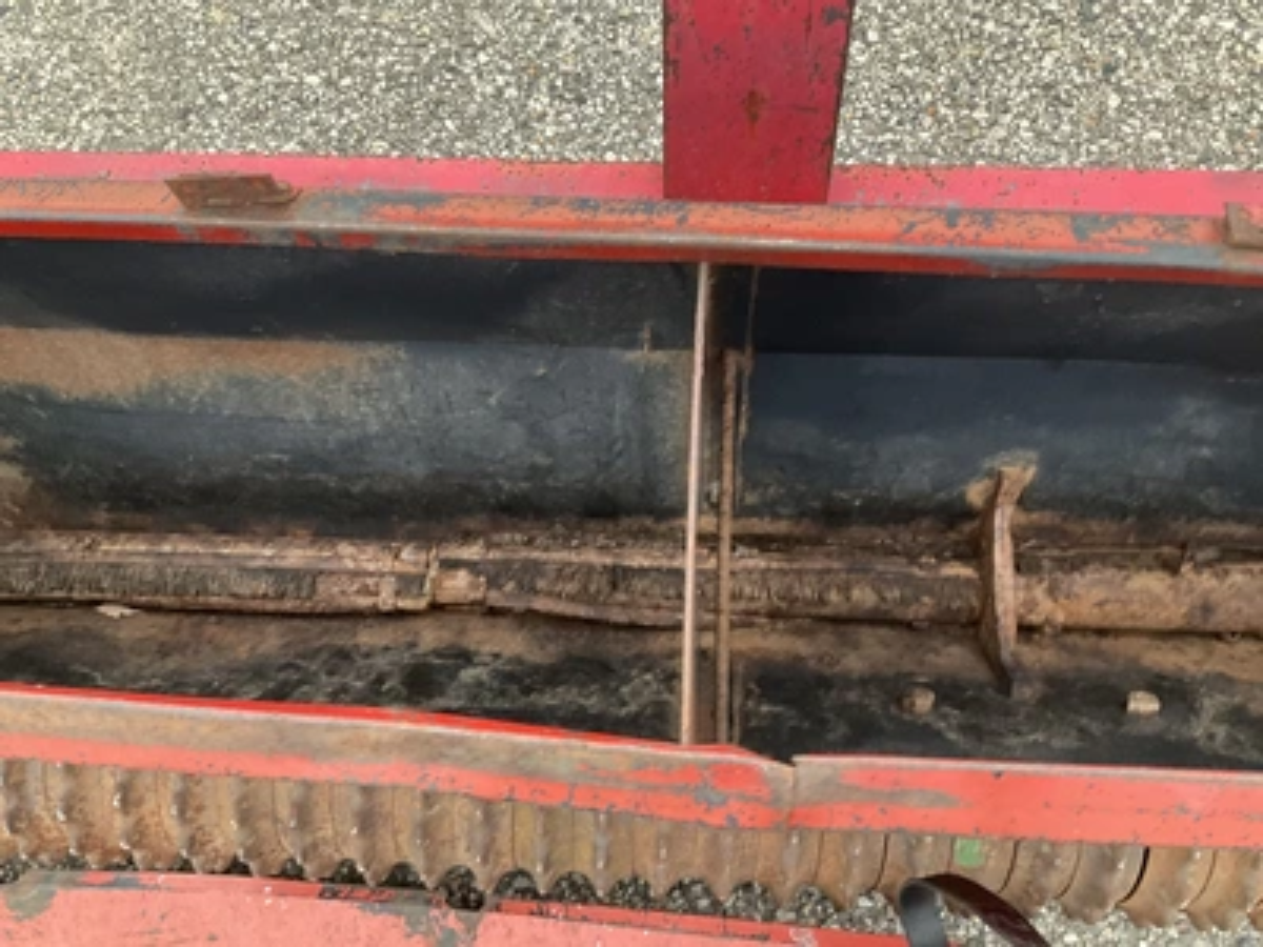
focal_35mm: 29
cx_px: 632
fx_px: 1058
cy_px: 474
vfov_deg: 48.2
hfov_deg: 61.7
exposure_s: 1/60
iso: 125
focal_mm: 3
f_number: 1.8
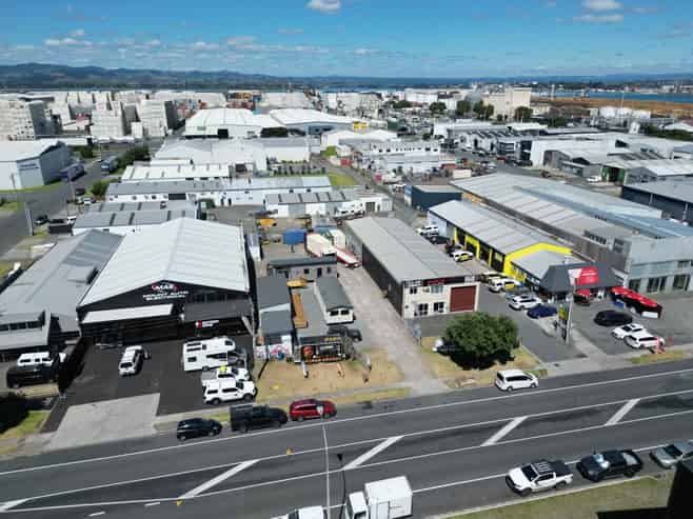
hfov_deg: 71.6
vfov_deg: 56.8
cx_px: 346
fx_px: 480
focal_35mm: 24
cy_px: 260
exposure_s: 1/6000
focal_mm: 6.72
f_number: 1.7
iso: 150
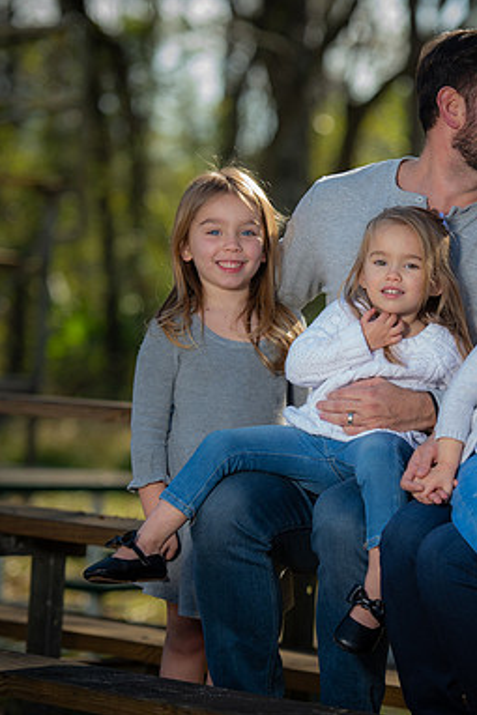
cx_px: 406
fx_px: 3673
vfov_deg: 11.1
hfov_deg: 7.4
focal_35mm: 185
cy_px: 358
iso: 50
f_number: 2.8
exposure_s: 1/250
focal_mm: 122
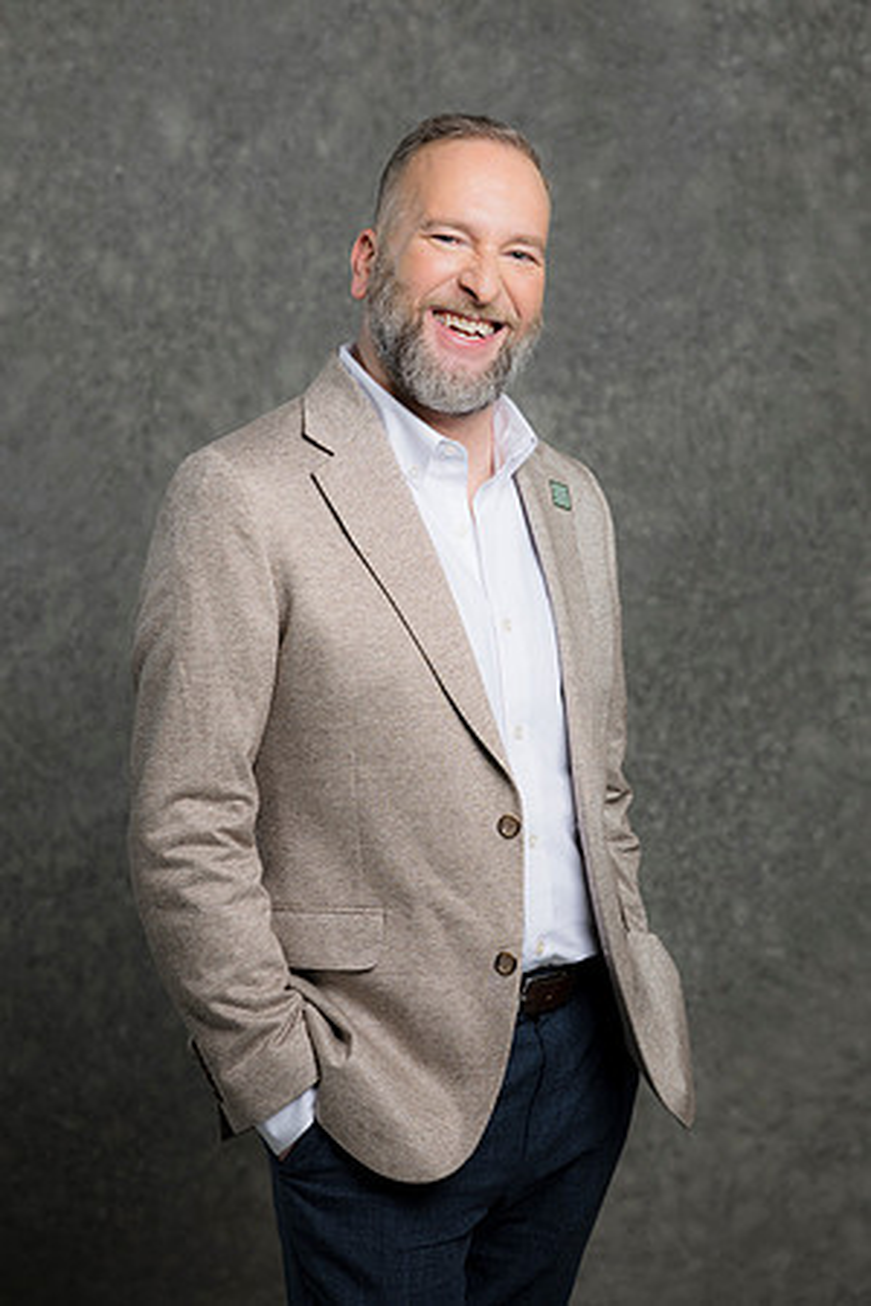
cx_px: 436
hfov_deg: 16.1
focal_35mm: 85
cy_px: 653
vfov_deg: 23.9
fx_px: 3085
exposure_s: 1/200
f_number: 5
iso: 125
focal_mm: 85
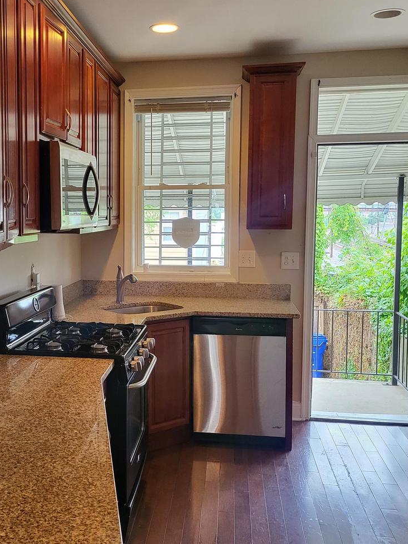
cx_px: 132
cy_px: 266
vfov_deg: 49.0
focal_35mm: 38
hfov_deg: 37.3
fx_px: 597
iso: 320
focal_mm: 5
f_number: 1.8
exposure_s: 1/120
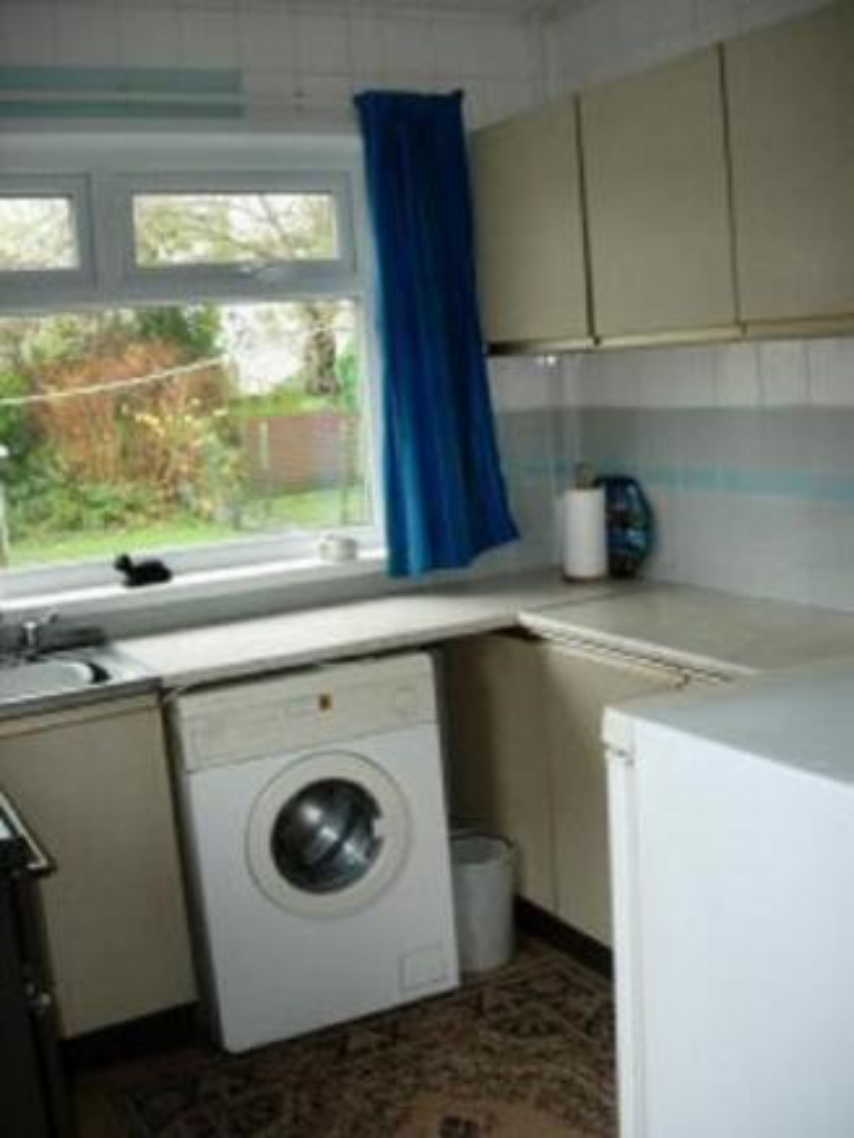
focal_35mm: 38
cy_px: 569
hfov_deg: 37.7
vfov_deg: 49.0
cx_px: 427
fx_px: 1249
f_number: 2.8
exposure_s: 1/35.9
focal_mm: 7.8
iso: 79
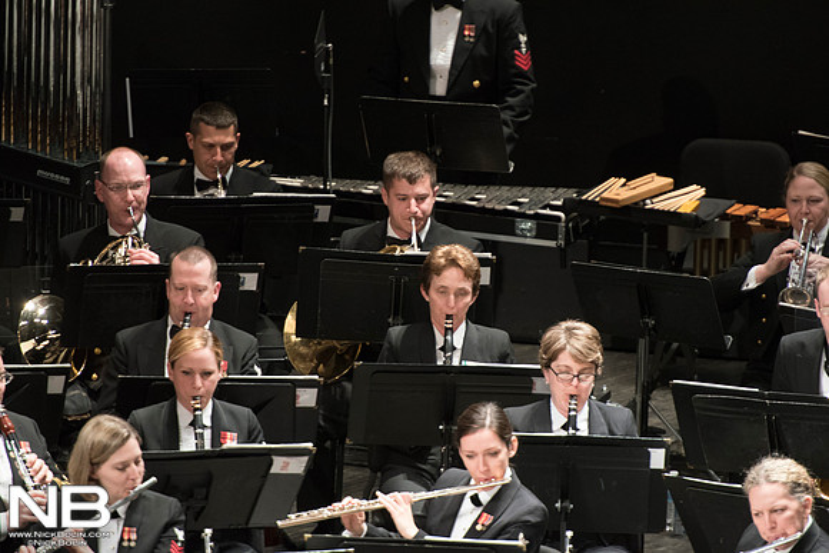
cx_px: 414
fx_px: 9213
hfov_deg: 5.2
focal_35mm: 400
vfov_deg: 3.4
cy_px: 276
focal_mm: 400
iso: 4000
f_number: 5.6
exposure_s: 1/125
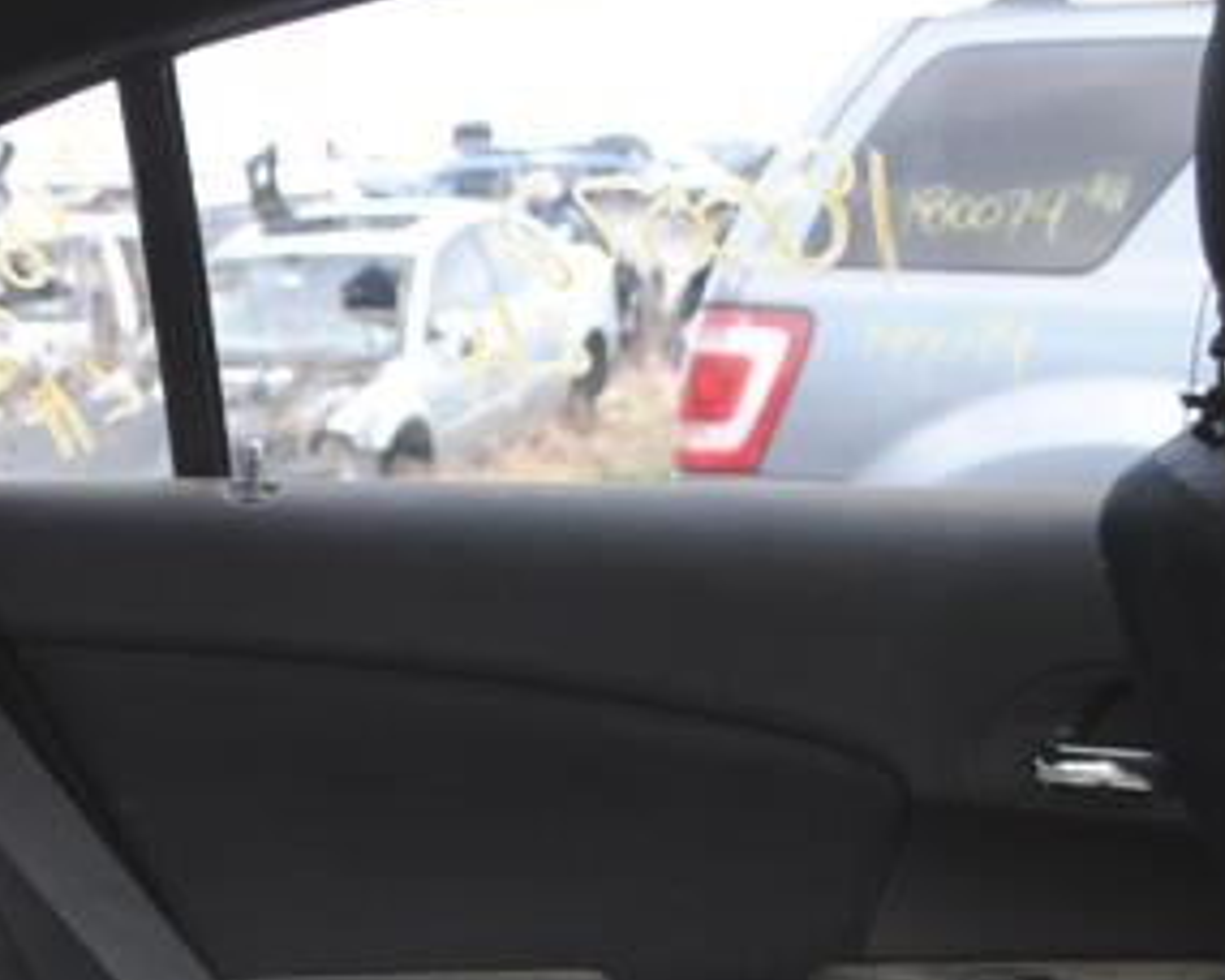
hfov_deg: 21.3
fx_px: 3154
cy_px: 1029
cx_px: 52
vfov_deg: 17.2
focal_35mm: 87
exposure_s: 1/40
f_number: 4
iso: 200
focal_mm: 22
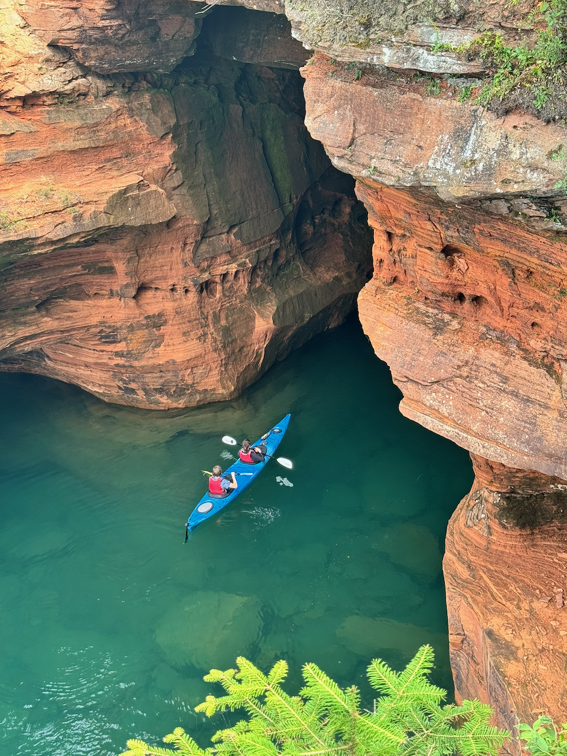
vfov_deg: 39.7
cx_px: 284
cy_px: 378
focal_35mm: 48
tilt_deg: -25.4
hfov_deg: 30.3
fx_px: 1048
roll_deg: -0.1
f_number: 1.78
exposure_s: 1/194
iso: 64
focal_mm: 6.76
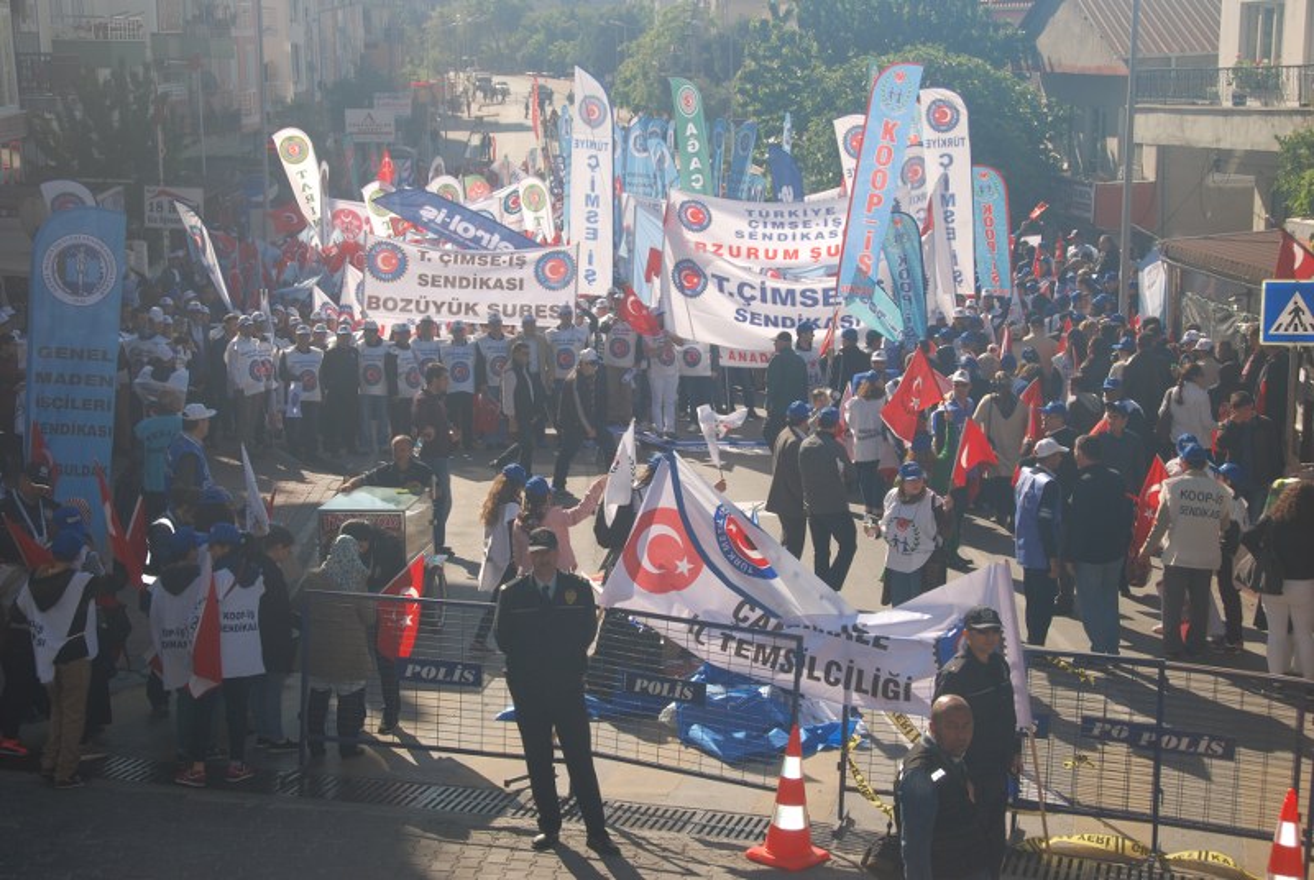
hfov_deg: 30.5
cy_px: 440
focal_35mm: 66
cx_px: 657
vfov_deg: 20.7
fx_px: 2413
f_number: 9
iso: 100
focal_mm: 44
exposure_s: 1/200
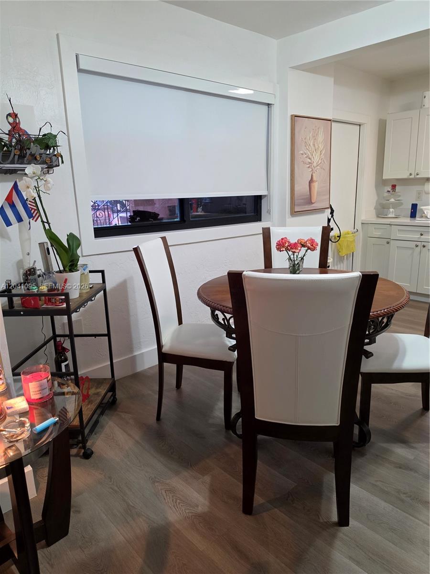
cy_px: 287
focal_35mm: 23
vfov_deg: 73.9
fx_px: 381
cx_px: 215
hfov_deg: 58.9
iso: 320
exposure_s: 1/120
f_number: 1.4
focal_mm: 6.5
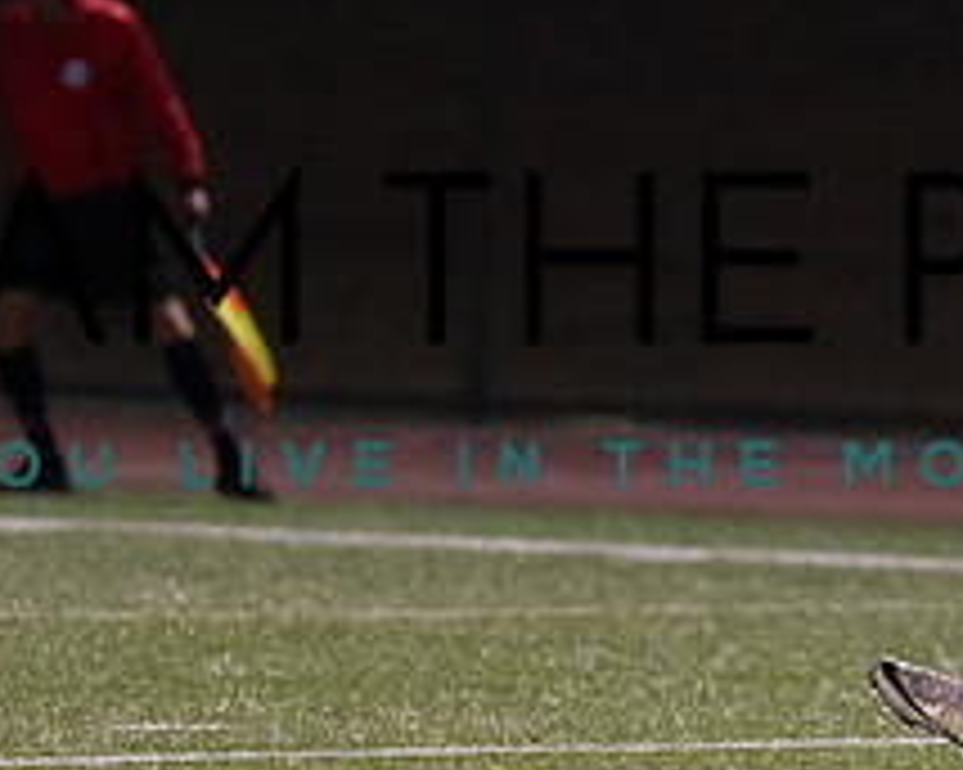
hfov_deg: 2.4
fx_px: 23047
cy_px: 270
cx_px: 1237
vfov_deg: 1.9
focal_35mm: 809
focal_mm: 200
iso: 2000
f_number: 2.8
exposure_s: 1/1000
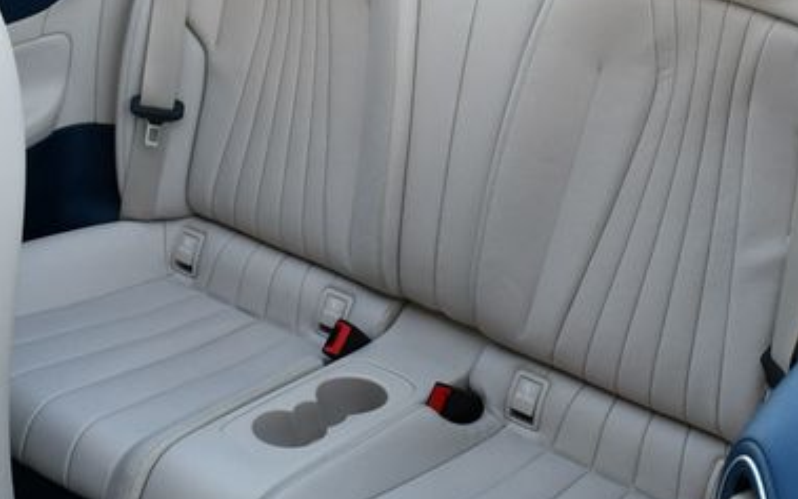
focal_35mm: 62
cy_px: 131
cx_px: 453
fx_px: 1349
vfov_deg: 20.8
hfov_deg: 32.9
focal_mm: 18
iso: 400
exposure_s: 1/250
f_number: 5.6
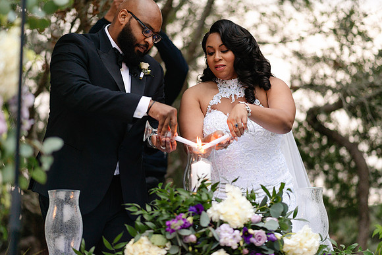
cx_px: 191
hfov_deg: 23.9
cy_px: 128
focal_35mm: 85
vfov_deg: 16.1
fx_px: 902
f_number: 1.8
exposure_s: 1/500
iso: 400
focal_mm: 85
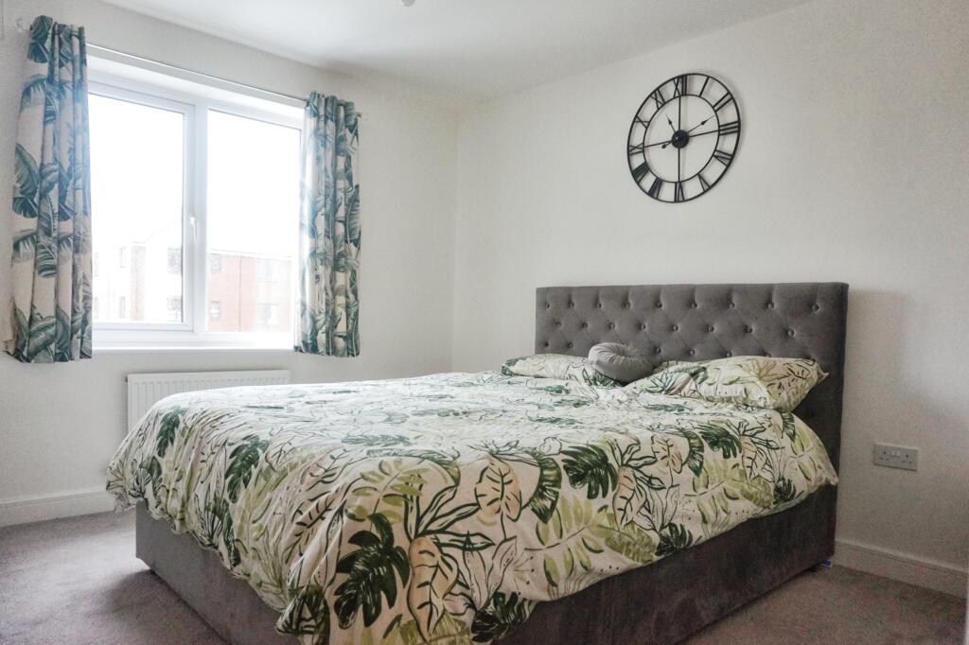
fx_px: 646
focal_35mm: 24
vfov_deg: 53.1
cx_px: 484
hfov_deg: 73.8
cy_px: 322
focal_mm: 16
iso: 1250
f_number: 4
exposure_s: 1/160
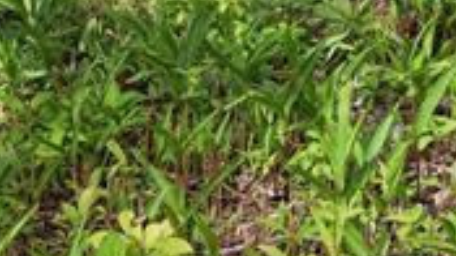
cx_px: 271
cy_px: -128
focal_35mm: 153
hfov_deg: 14.1
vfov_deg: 7.8
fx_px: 1848
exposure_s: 1/2500
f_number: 1.8
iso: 260
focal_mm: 8.67
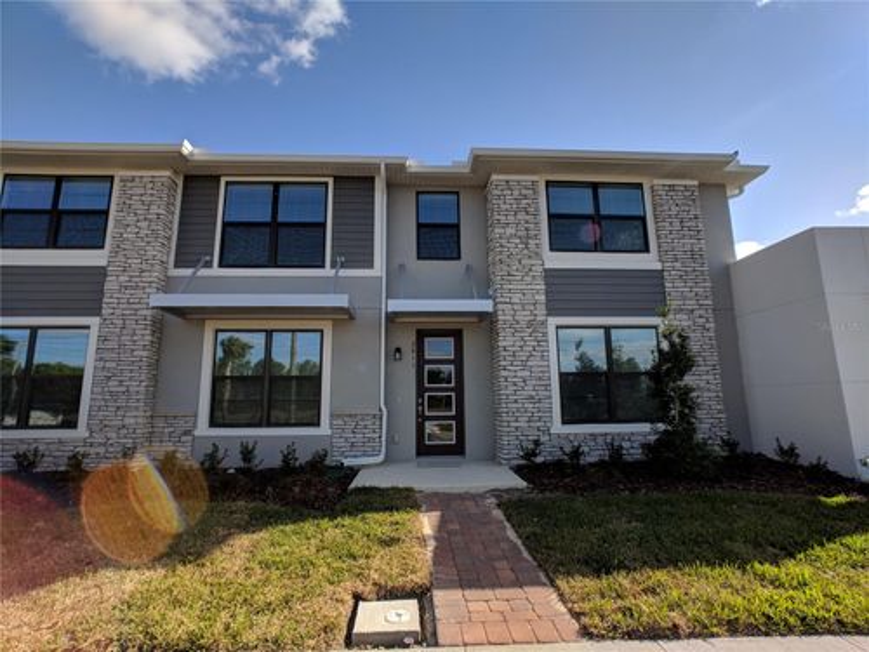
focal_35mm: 26
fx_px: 653
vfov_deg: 53.1
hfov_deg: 67.3
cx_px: 434
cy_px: 326
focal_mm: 4.67
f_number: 2
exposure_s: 1/2326
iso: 50
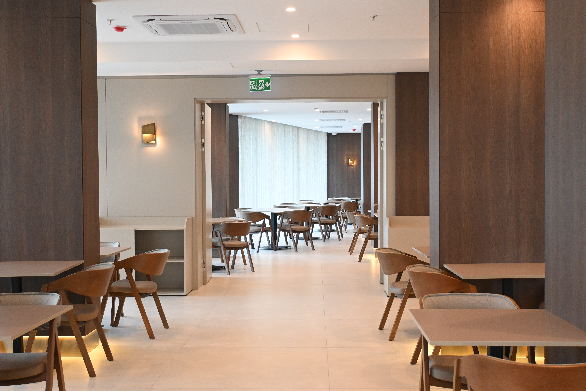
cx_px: 293
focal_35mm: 45
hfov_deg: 43.6
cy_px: 196
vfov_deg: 29.9
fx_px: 732
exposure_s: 1/125
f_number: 4.8
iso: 2500
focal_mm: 30
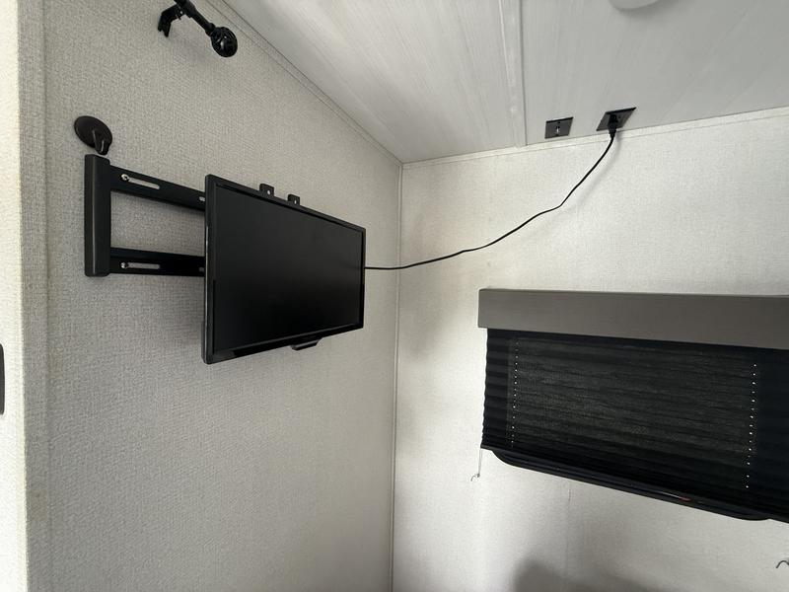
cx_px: 394
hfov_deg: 102.1
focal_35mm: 14
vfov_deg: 85.7
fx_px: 319
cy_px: 296
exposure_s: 1/95
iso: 320
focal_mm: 2.22
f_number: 2.2
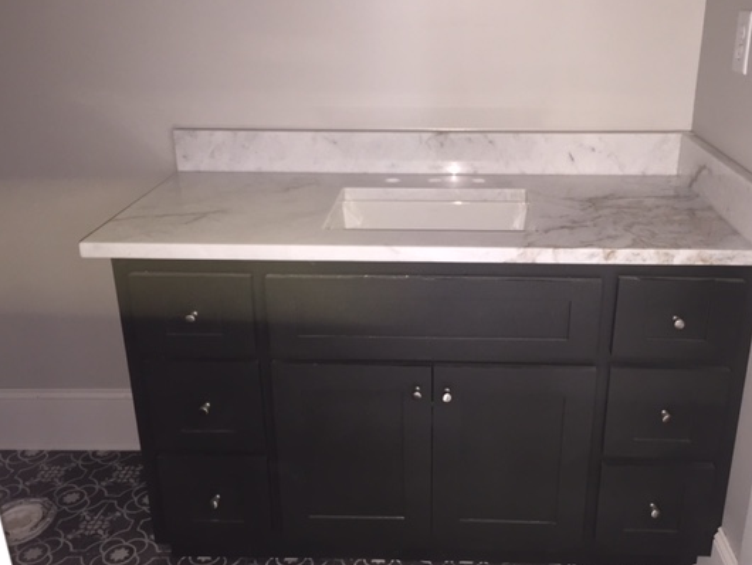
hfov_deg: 52.4
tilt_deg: -23.0
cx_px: 426
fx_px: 761
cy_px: 278
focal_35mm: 35
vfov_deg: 40.7
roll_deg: -0.2
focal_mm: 4.15
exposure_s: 1/16
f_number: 2.2
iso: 125
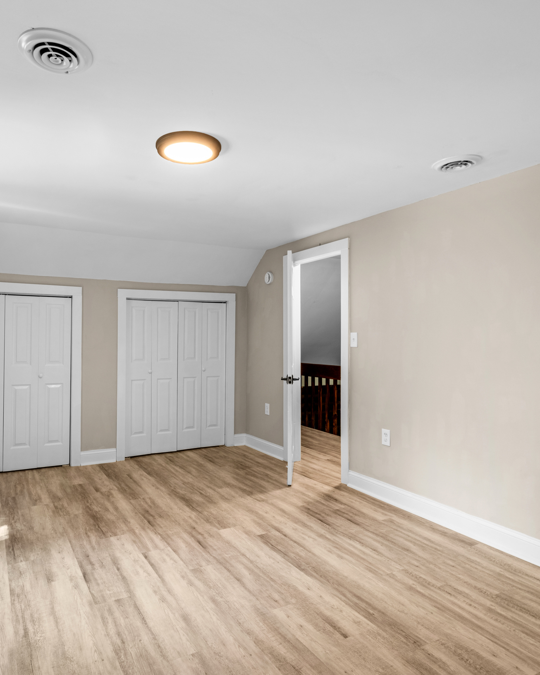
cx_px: 213
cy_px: 333
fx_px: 459
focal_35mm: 23
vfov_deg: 72.6
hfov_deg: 60.3
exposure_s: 1/1.67
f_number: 9
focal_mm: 16
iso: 320
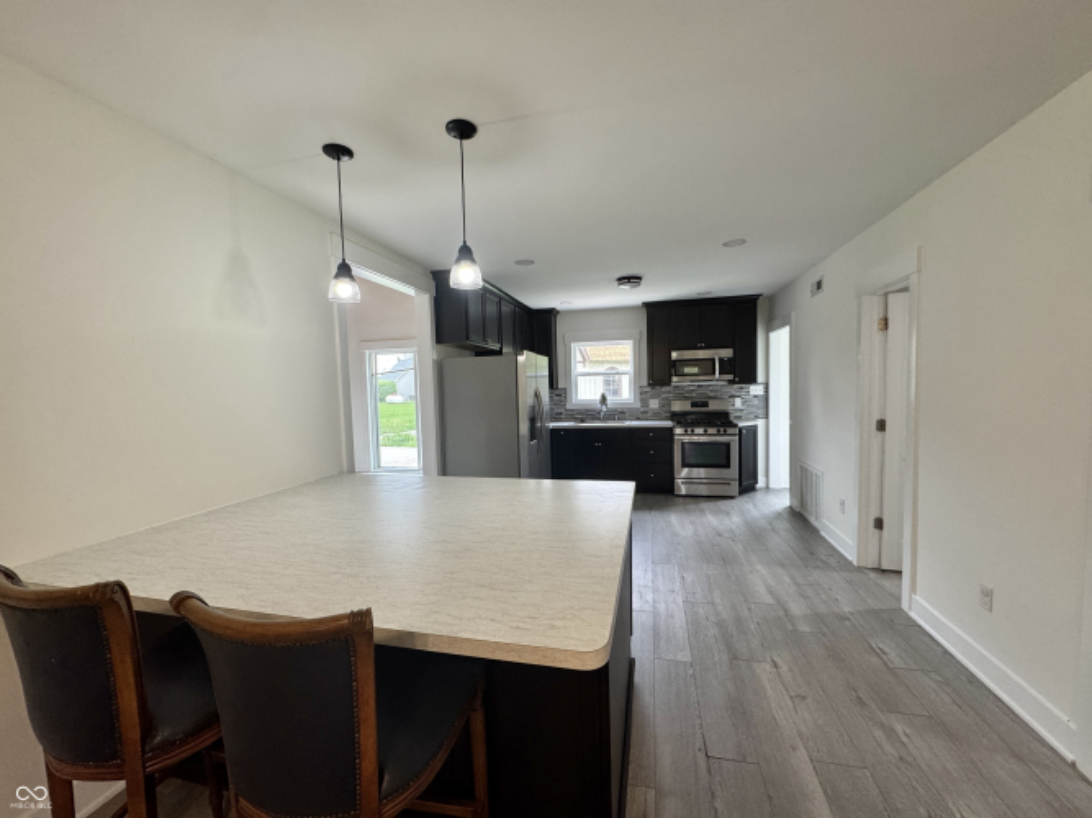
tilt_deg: -3.4
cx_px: 546
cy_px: 409
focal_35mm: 14
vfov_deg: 85.7
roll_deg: +1.2
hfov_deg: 102.1
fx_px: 442
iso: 250
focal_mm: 2.22
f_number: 2.2
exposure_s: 1/120
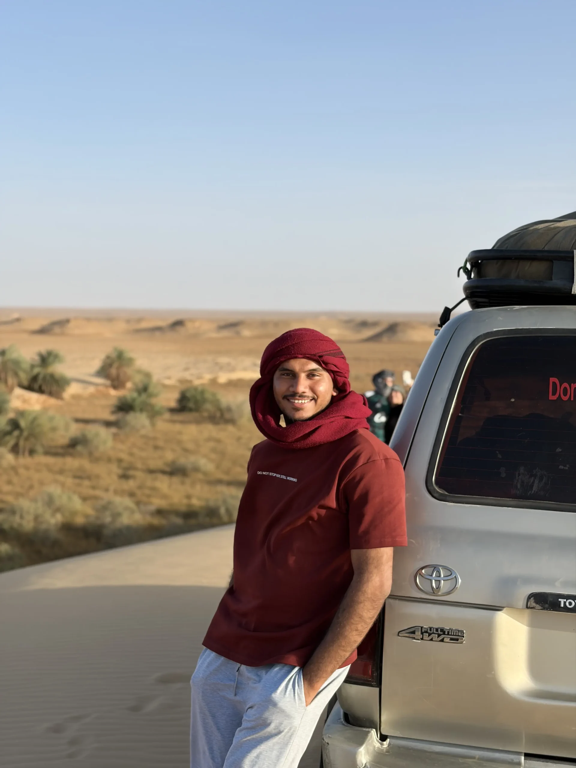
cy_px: 384
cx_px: 288
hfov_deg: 28.0
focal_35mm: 52
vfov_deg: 36.8
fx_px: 1154
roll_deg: -0.3
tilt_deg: -2.3
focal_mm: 5.96
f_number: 1.6
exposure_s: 1/2012
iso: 32
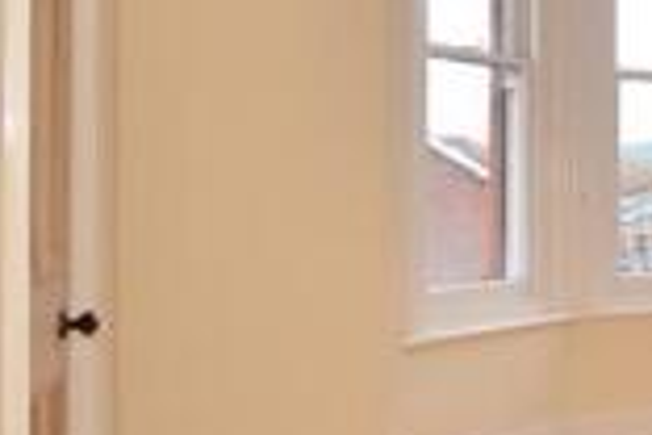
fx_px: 1141
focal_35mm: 63
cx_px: 1183
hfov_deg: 21.1
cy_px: 169
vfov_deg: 21.5
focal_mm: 10
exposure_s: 1/40
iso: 400
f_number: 5.6
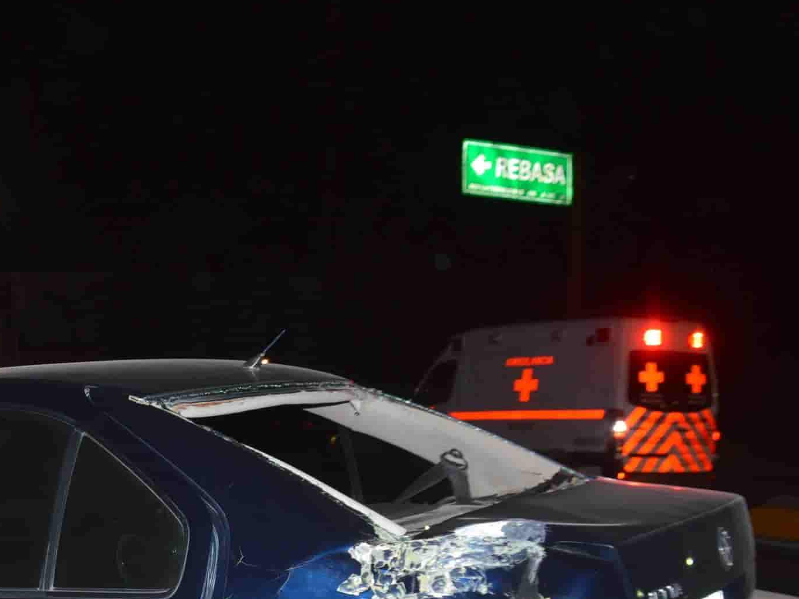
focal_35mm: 110
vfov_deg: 13.3
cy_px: 564
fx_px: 2540
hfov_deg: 17.7
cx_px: 141
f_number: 4.5
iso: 450
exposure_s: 1/60
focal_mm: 35
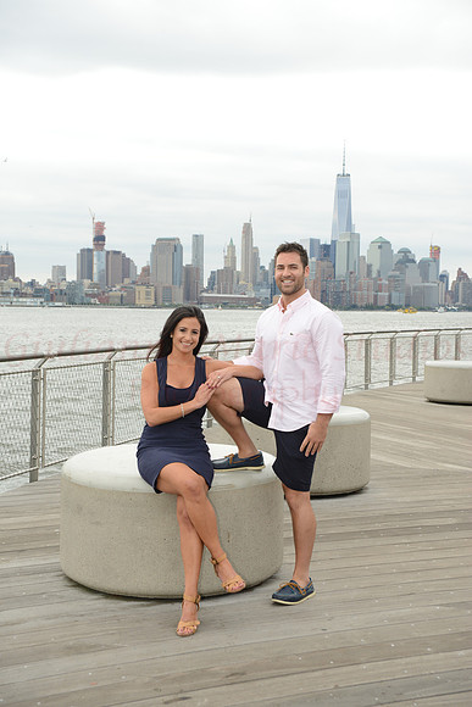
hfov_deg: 26.0
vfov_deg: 38.2
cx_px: 236
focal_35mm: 52
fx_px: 1022
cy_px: 354
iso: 400
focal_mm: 52
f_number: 10
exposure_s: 1/250
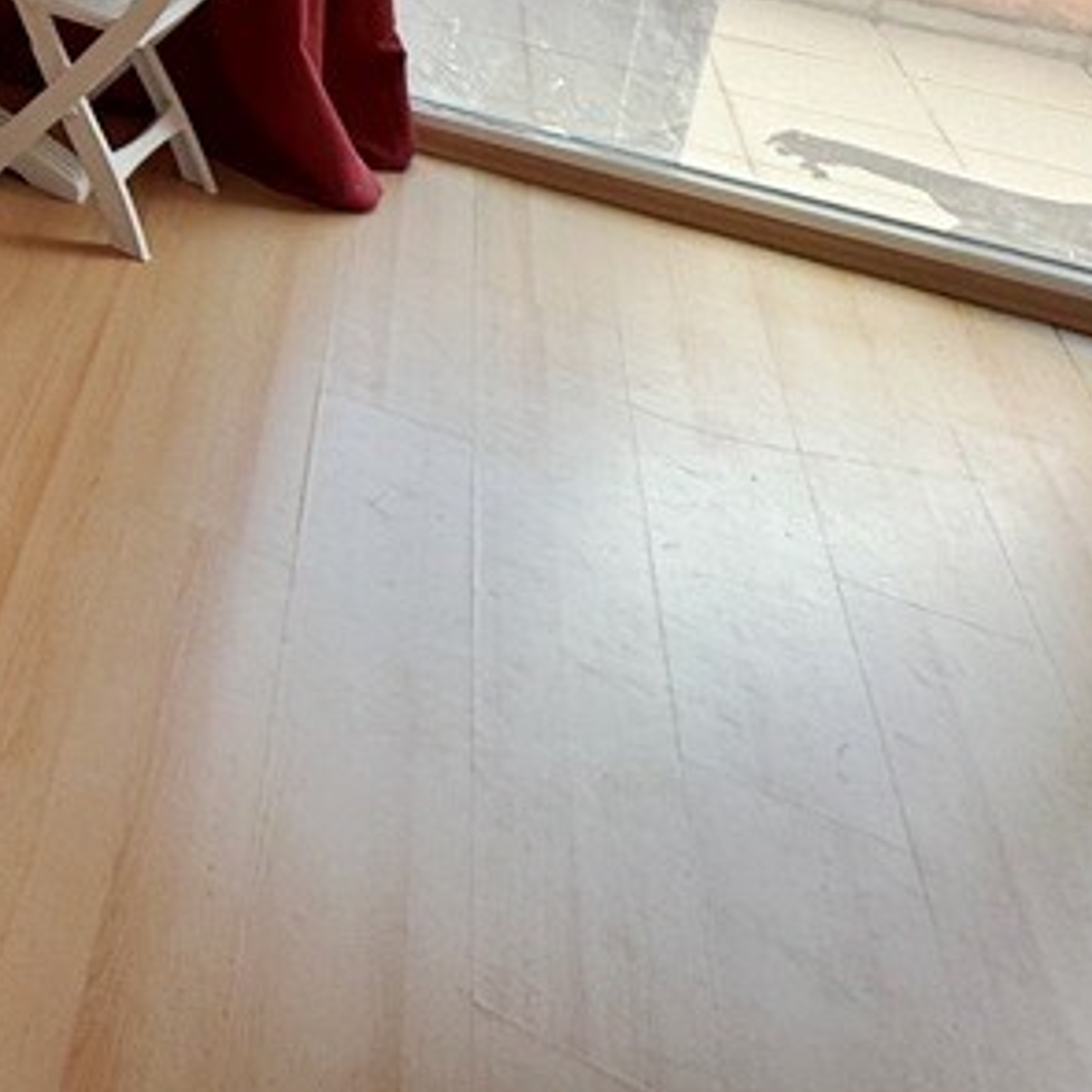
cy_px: -318
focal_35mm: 43
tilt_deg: -13.9
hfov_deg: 25.9
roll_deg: -0.6
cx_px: -637
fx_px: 1535
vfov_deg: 30.9
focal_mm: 2.22
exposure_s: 1/99
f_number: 2.2
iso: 100
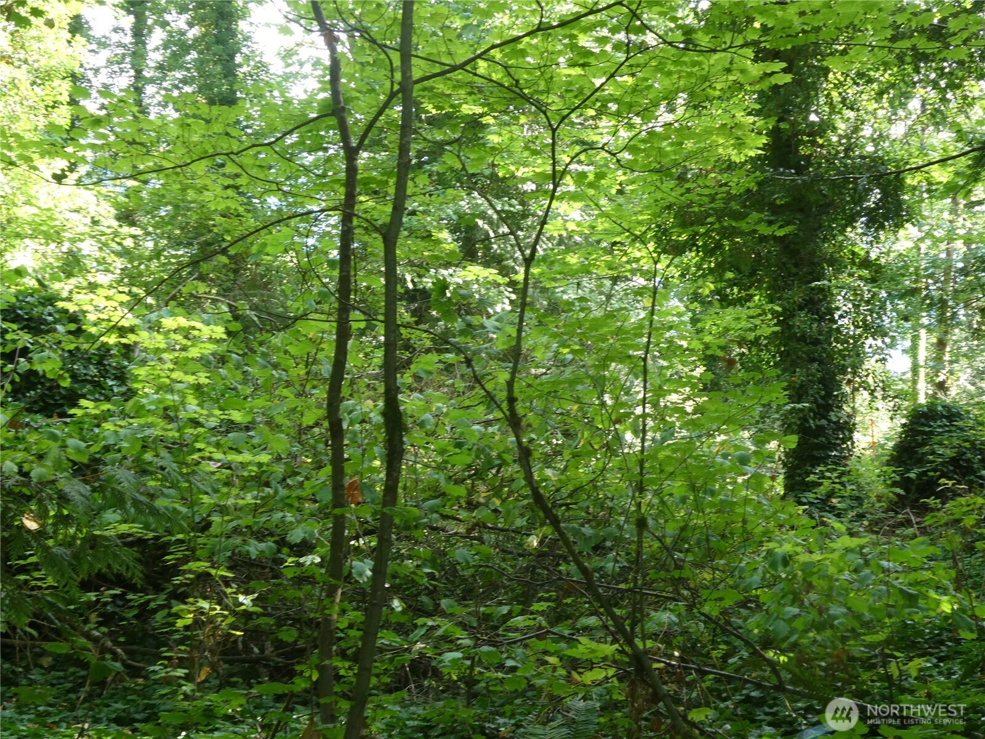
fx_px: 1736
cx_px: 492
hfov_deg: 31.7
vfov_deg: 24.0
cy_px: 370
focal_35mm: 61
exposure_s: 1/60
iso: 250
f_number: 4.3
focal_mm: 10.9
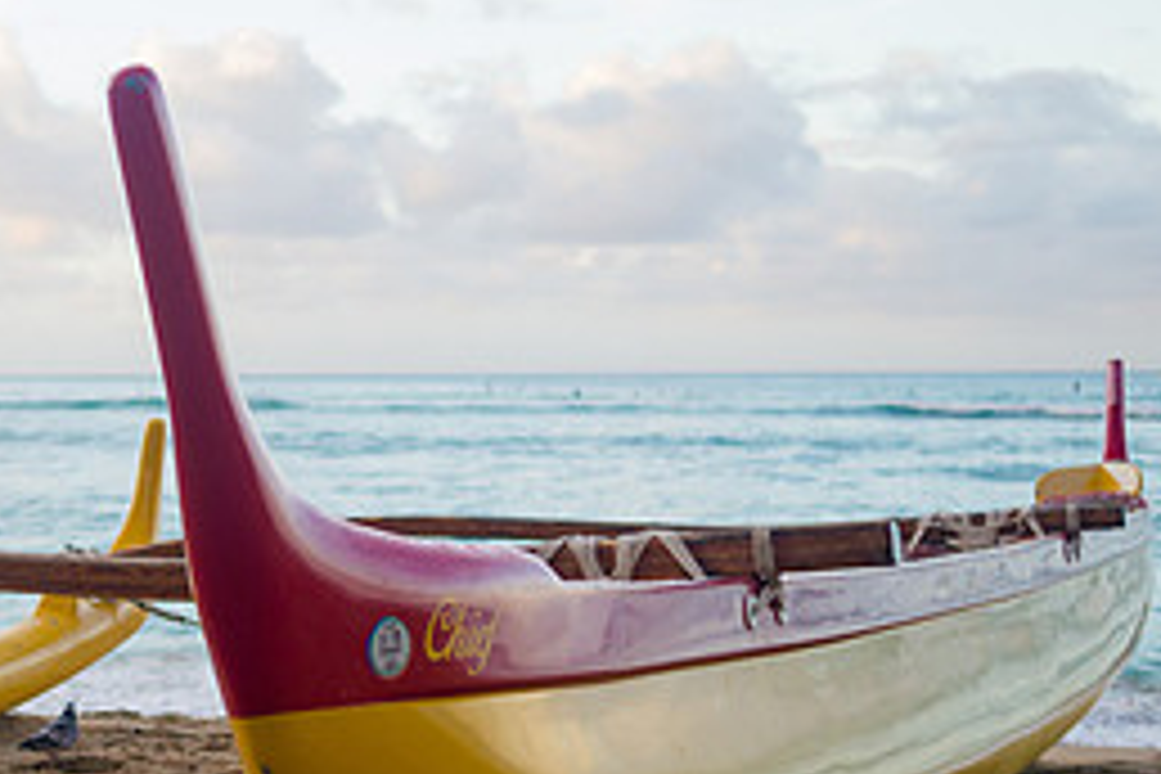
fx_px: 2644
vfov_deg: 16.5
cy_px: 611
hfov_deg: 23.8
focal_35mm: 82
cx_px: 36
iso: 800
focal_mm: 35
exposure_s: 1/1000
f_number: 2.8
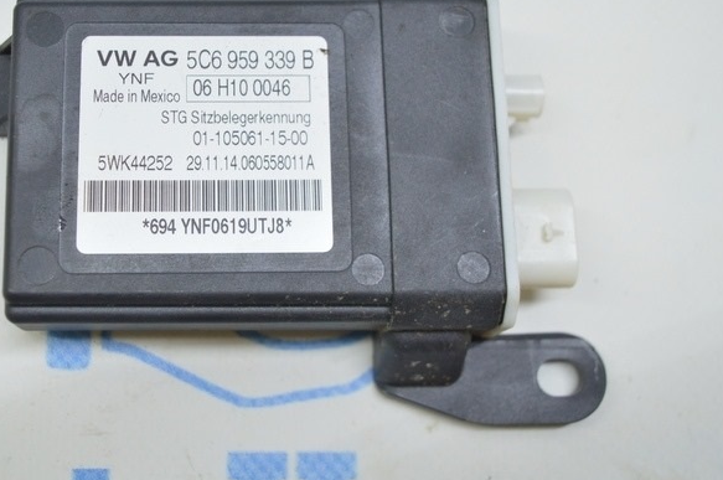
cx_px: 226
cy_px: 178
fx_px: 1163
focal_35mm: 58
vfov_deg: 23.3
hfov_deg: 34.1
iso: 400
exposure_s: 1/60
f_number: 3.8
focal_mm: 22
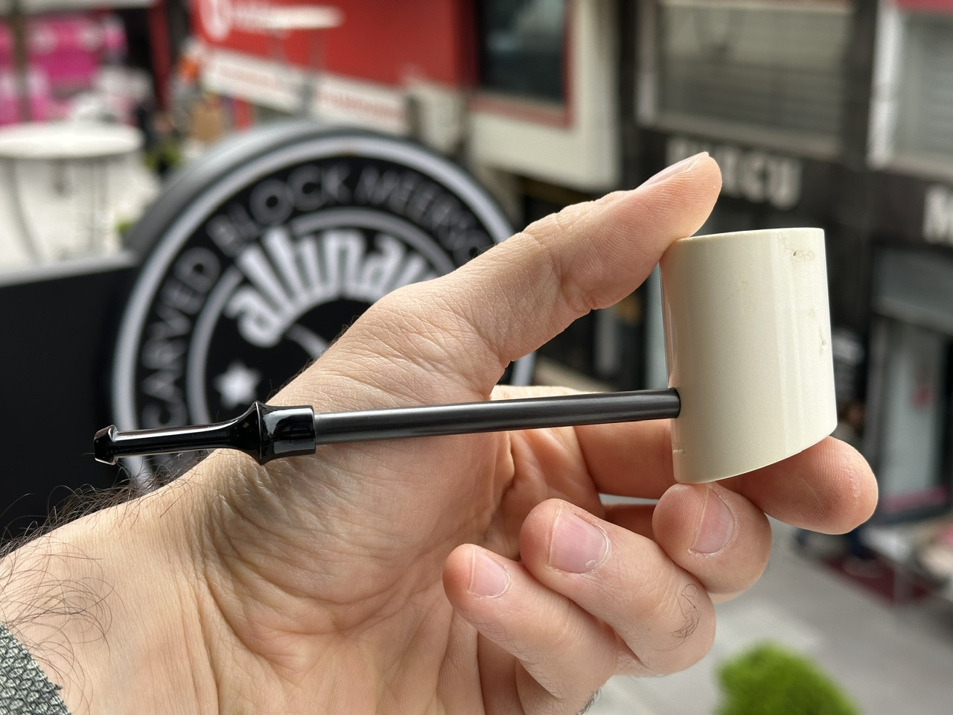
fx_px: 1321
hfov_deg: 39.7
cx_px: 476
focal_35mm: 48
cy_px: 358
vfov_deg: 30.3
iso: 64
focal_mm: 6.86
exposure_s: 1/1157
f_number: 1.78
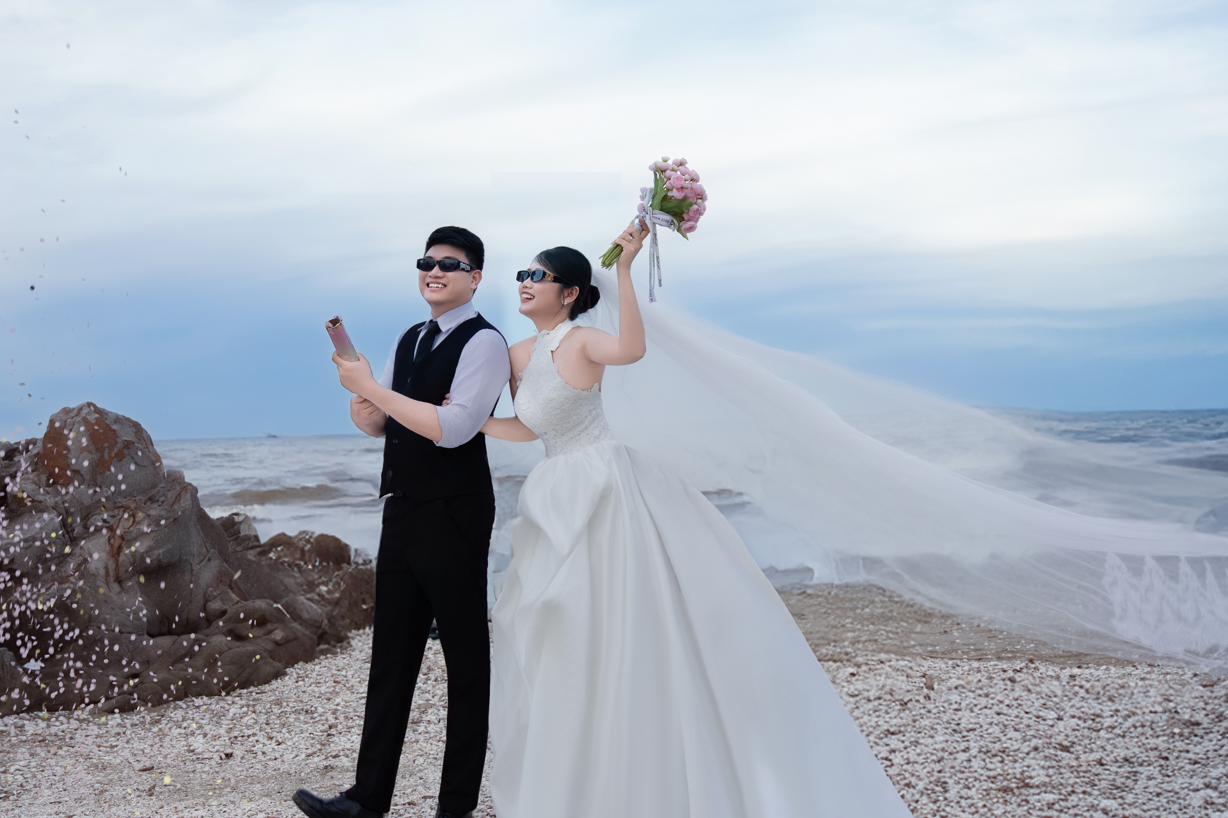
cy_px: 457
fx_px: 1296
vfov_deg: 35.0
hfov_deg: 50.6
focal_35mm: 38
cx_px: 556
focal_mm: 29
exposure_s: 1/125
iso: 400
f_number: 3.5
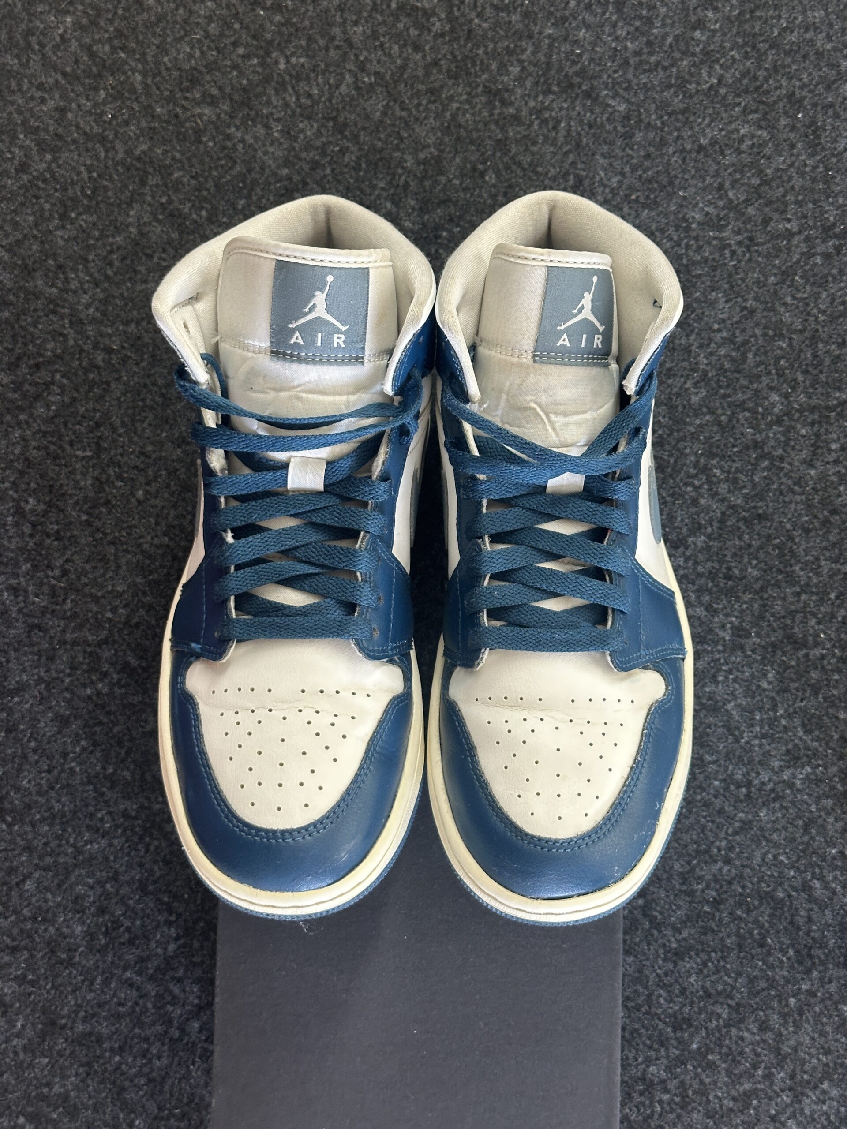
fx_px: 1566
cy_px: 564
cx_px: 424
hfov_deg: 30.3
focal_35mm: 48
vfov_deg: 39.7
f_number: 1.78
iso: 160
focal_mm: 6.86
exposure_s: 1/50
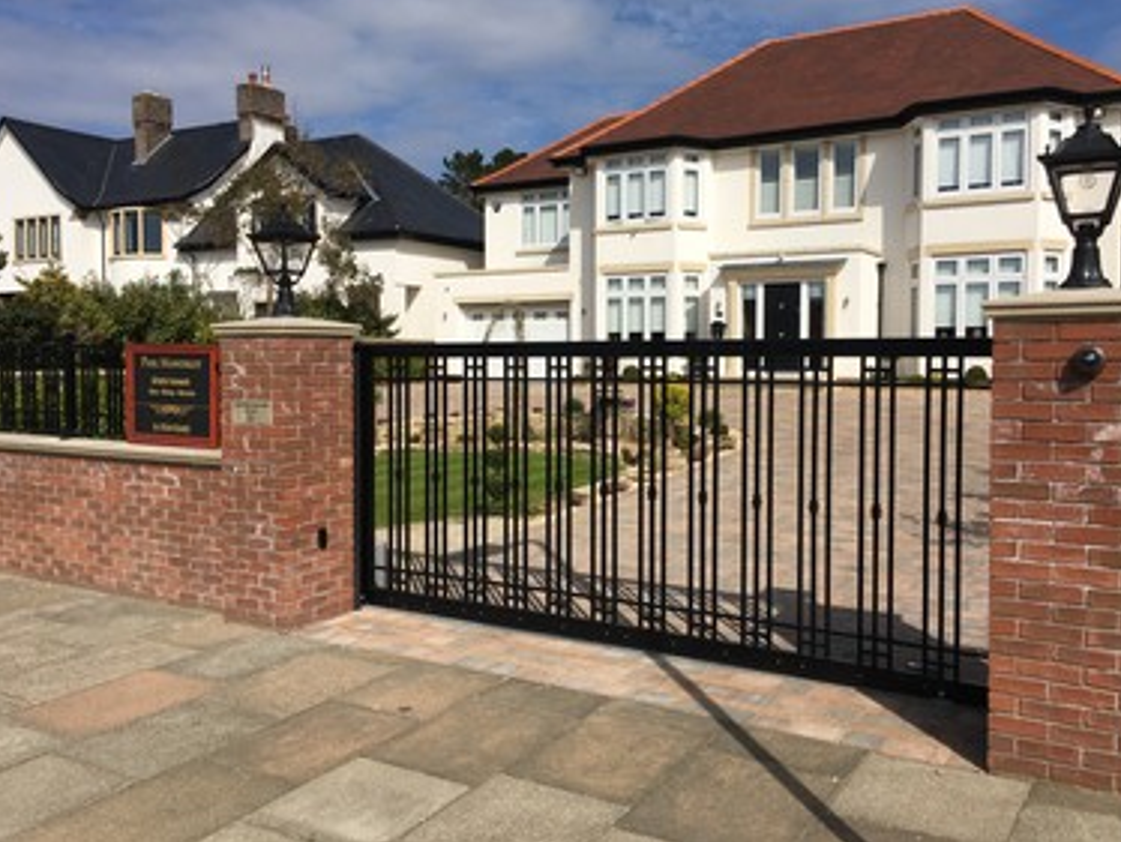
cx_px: 587
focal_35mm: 31
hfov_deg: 58.3
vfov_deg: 45.5
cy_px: 399
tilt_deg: -1.0
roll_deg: -0.7
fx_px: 1005
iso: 25
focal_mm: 4.15
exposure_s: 1/3663
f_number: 2.2
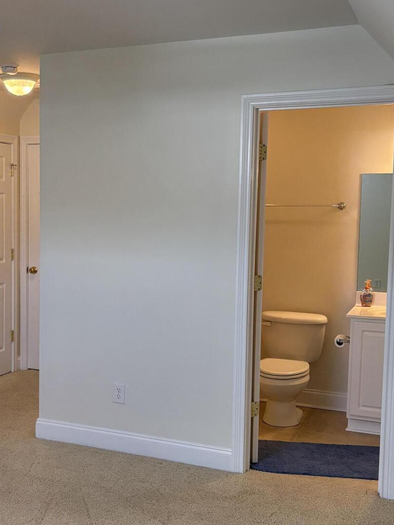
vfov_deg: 39.6
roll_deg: -1.1
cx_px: 86
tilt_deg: -5.3
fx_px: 728
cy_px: 281
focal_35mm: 48
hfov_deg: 29.7
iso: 125
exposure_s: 1/120
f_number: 1.6
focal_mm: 5.96
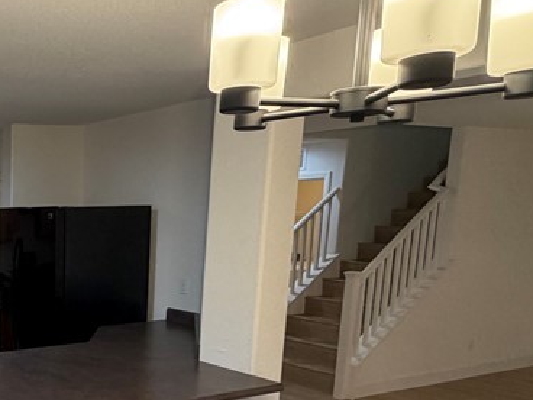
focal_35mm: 39
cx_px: -72
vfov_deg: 35.8
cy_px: 310
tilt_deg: -9.5
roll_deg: +1.0
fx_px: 601
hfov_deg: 38.4
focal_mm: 2.22
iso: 250
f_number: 2.2
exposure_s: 1/120
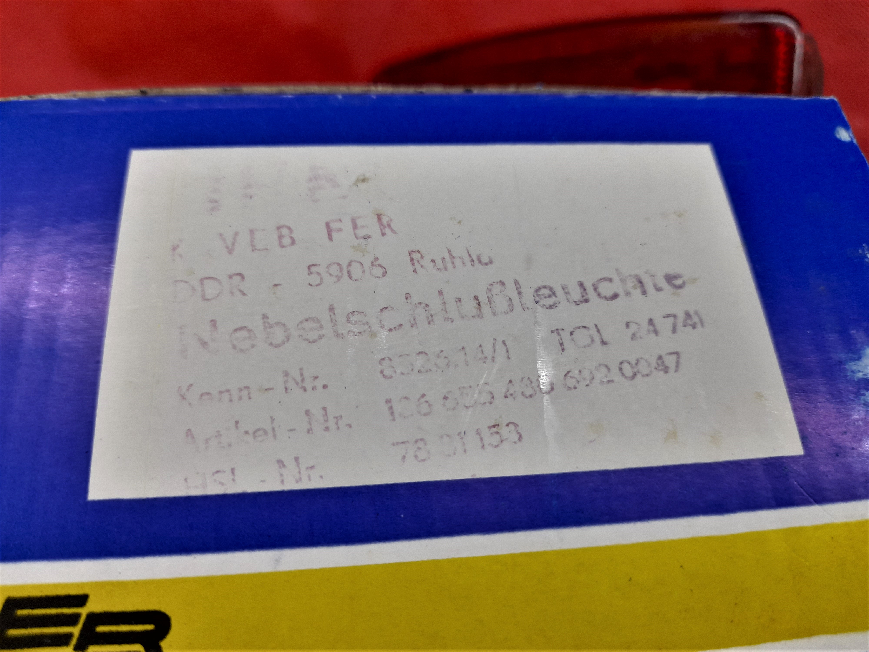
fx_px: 628
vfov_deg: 54.9
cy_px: 326
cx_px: 434
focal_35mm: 25
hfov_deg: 69.4
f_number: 2
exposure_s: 1/60
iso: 200
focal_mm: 4.6
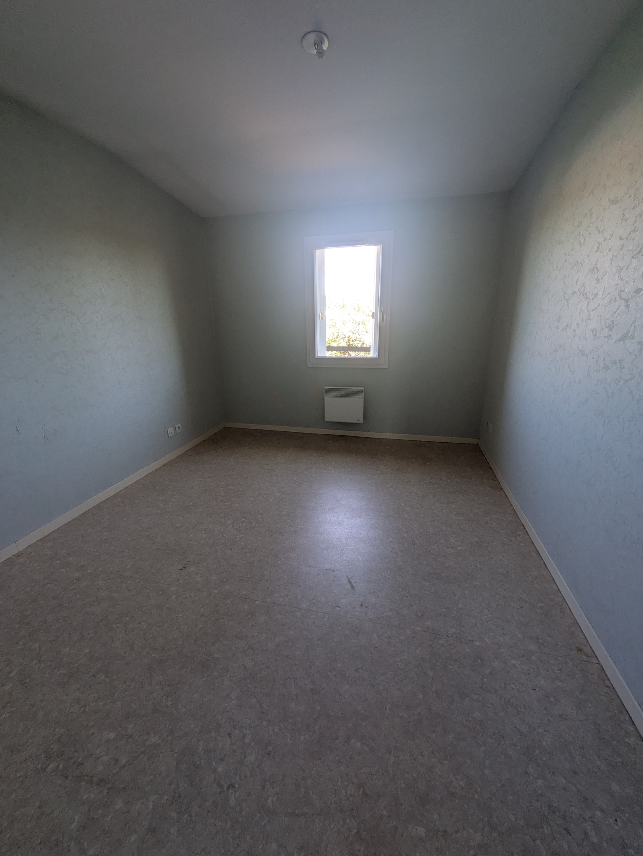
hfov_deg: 85.7
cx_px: 322
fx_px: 346
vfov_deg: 102.0
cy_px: 428
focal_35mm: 14
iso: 64
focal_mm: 1.83
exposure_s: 1/50
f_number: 2.2
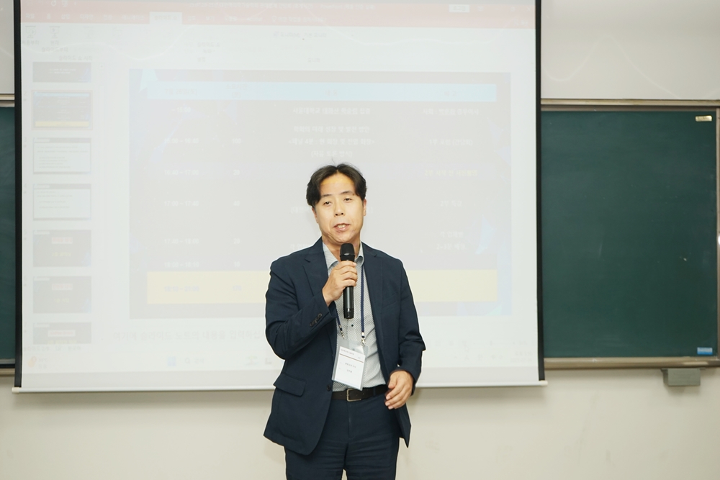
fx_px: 1280
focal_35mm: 64
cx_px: 360
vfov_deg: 21.2
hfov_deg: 31.4
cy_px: 240
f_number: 6.3
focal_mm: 64
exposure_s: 1/160
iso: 400
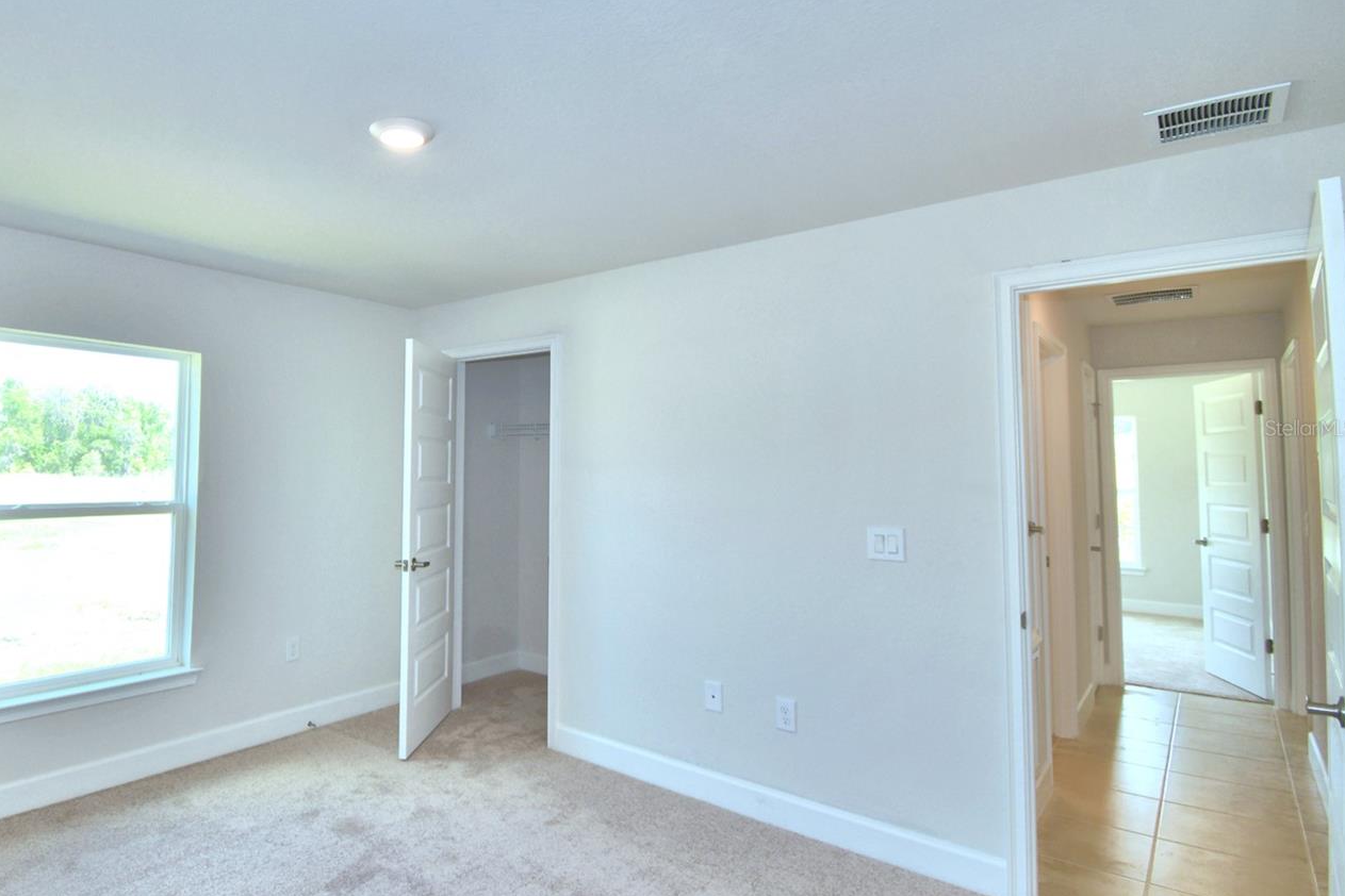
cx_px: 508
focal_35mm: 19
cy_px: 428
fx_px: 710
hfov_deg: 85.3
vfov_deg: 64.5
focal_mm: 10
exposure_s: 1/60
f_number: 4.5
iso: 100
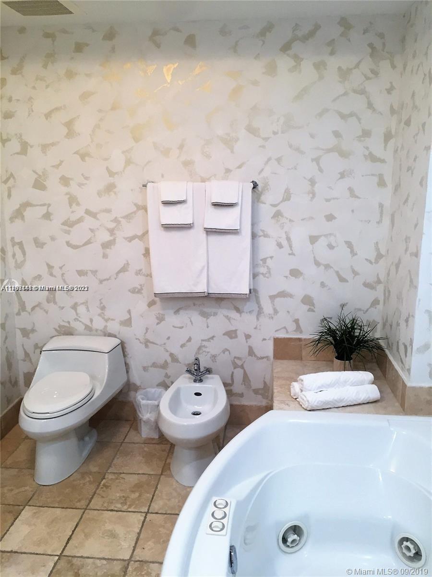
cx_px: 216
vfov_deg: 61.7
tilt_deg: -12.1
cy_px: 288
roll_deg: +1.0
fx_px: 483
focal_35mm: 29
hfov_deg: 48.2
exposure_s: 1/30
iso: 32
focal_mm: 4.15
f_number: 2.2
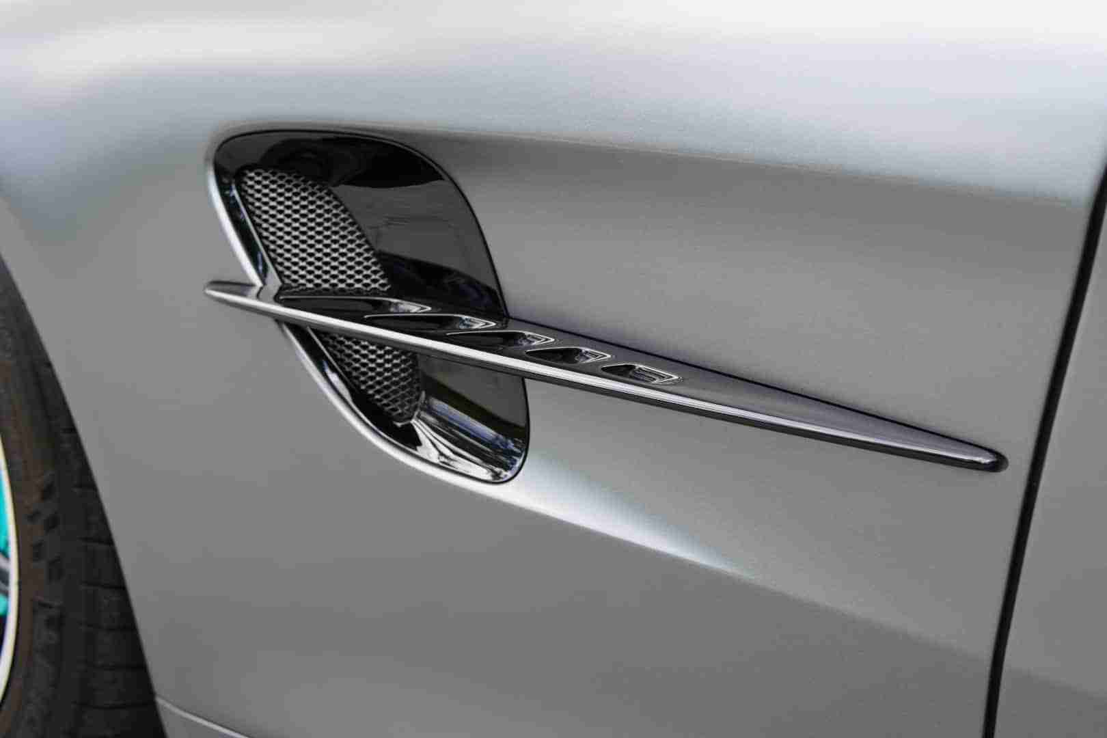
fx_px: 1384
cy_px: 369
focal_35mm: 45
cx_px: 554
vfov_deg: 29.9
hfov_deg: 43.6
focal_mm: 30
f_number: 4
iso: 100
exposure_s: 1/100
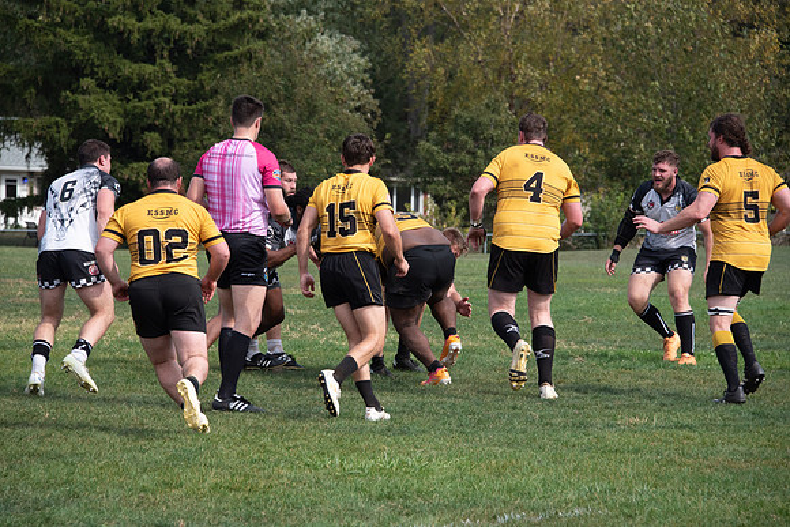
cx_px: 382
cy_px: 264
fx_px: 3942
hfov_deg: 11.4
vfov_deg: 7.6
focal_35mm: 180
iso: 400
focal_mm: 170
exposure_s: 1/2500
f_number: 6.3
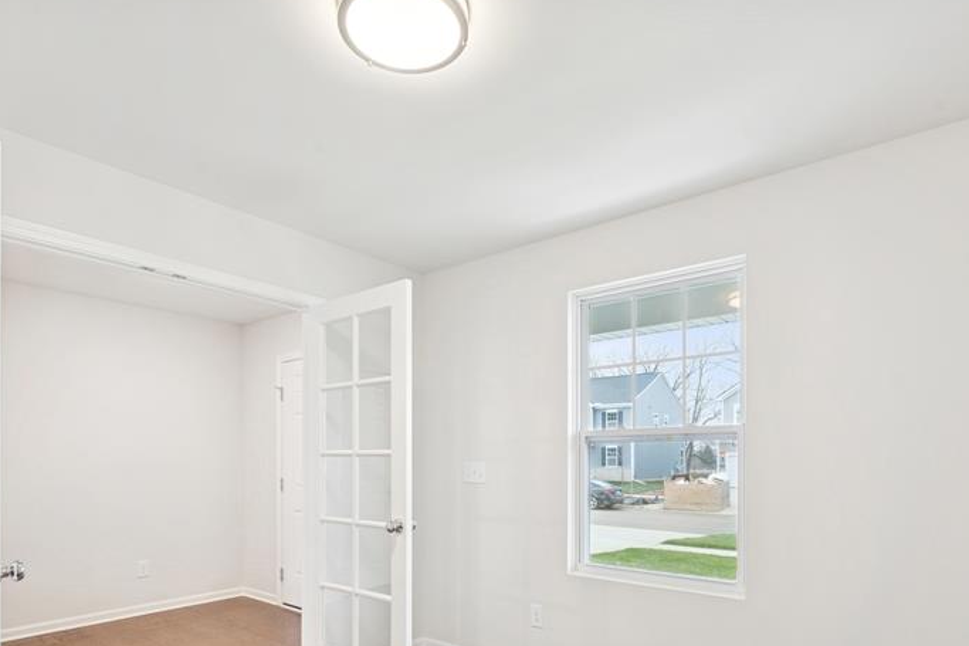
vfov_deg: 57.2
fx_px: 565
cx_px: 485
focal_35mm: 21
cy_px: 465
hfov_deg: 81.2
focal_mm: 14
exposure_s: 1.6
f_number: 9
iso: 100
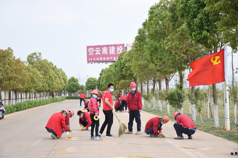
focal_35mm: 93
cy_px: 79
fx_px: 615
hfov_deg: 21.9
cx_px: 119
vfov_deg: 14.7
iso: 400
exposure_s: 1/640
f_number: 6.3
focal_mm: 62
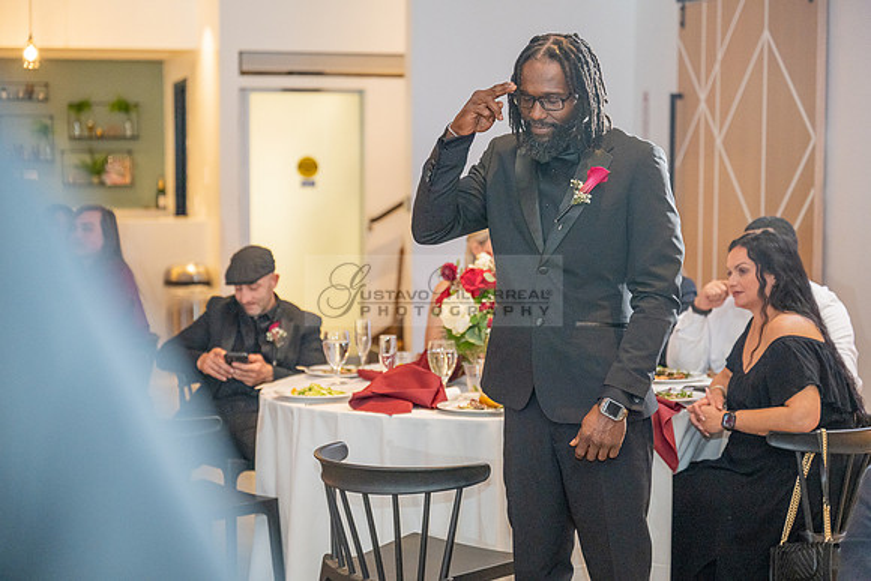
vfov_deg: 19.5
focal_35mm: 70
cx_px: 436
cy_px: 290
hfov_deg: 28.8
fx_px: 1694
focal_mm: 70
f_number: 2.8
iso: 2000
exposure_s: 1/200
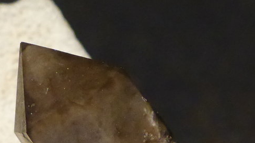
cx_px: 122
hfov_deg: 9.9
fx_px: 1473
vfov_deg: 5.6
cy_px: 141
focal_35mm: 218
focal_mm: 10.3
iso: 800
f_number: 4.7
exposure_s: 1/40
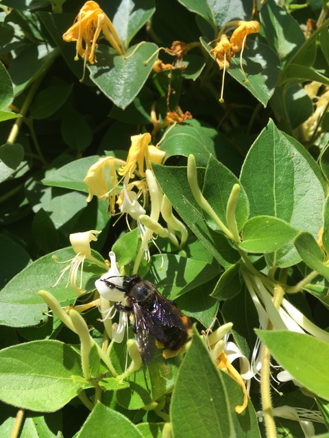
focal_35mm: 29
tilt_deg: +3.7
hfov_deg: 48.2
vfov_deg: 61.7
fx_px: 367
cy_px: 219
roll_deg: -18.9
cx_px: 164
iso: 25
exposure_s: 1/1166
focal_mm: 4.15
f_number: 2.2
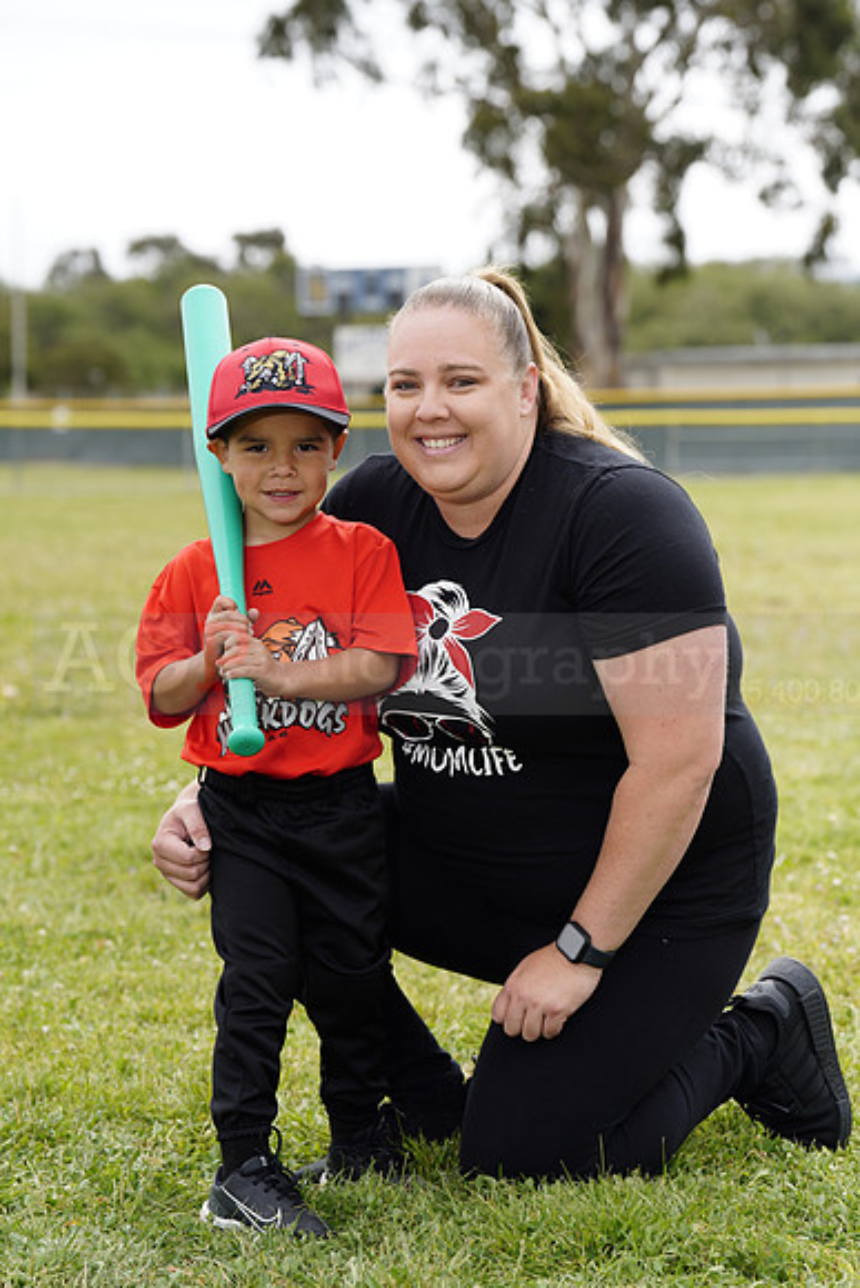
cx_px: 430
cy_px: 644
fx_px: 3939
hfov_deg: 12.5
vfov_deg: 18.6
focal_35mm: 110
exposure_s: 1/250
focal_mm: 110
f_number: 5.6
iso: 100
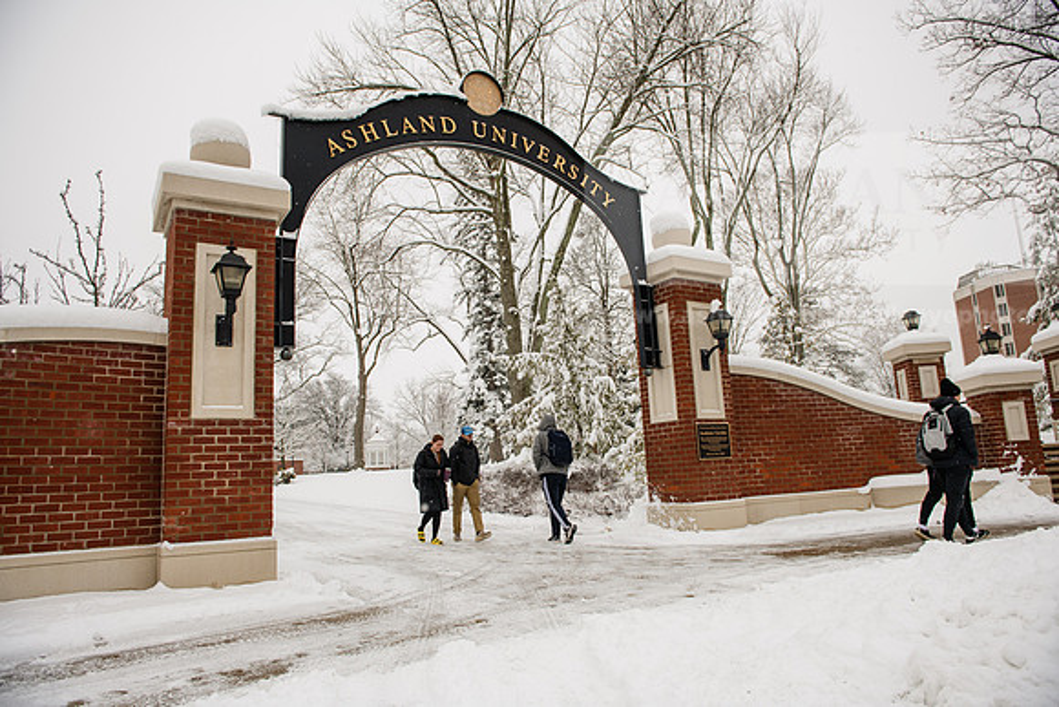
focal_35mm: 24
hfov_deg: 73.7
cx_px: 530
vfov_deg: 53.2
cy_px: 354
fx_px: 706
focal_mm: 24
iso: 125
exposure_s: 1/500
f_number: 4
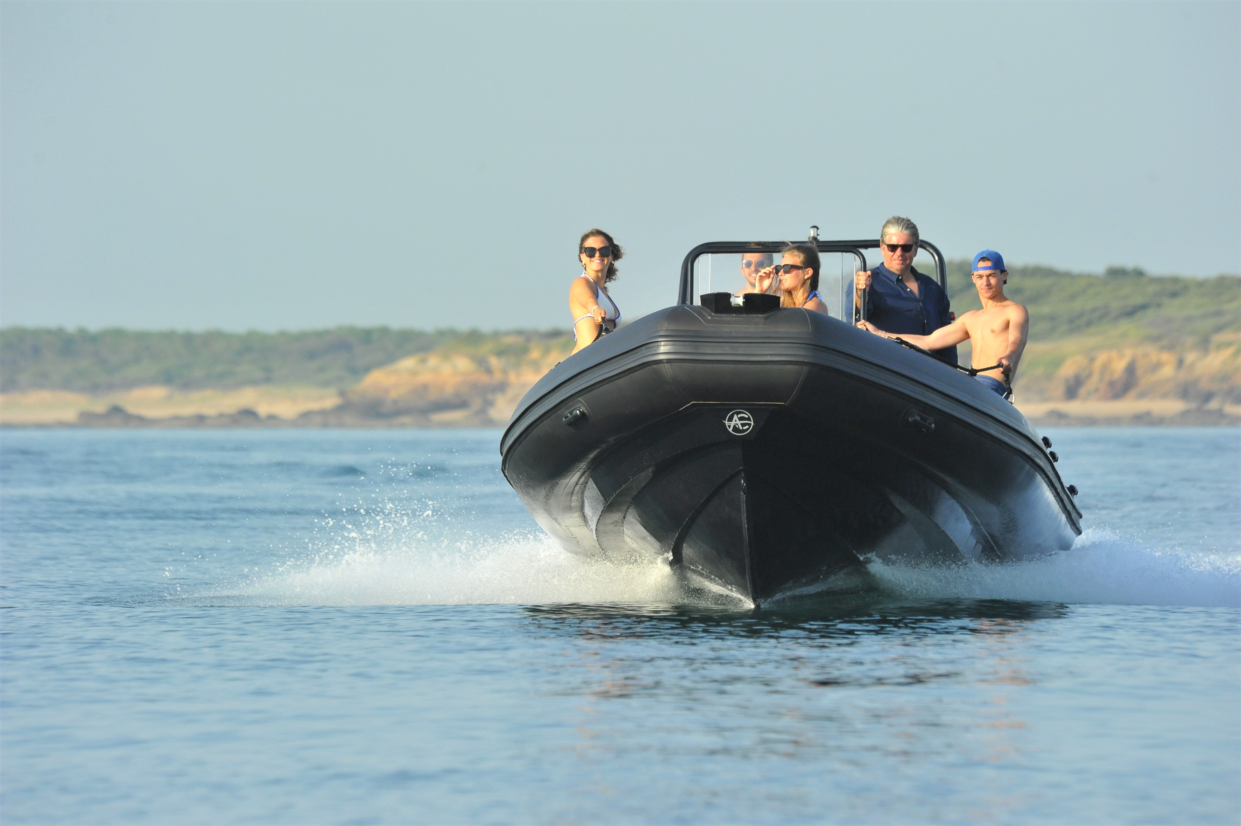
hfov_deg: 6.9
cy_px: 413
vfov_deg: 4.6
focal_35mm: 300
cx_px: 620
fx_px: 10335
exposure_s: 1/2500
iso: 1800
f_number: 8
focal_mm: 300
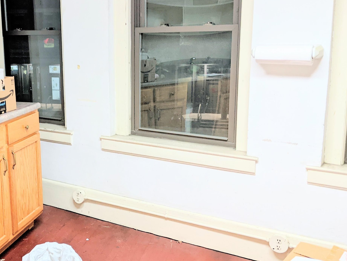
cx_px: 94
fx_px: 451
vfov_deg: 32.1
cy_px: 116
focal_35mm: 45
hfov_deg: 41.0
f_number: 1.8
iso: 168
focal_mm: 4.44
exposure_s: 1/24
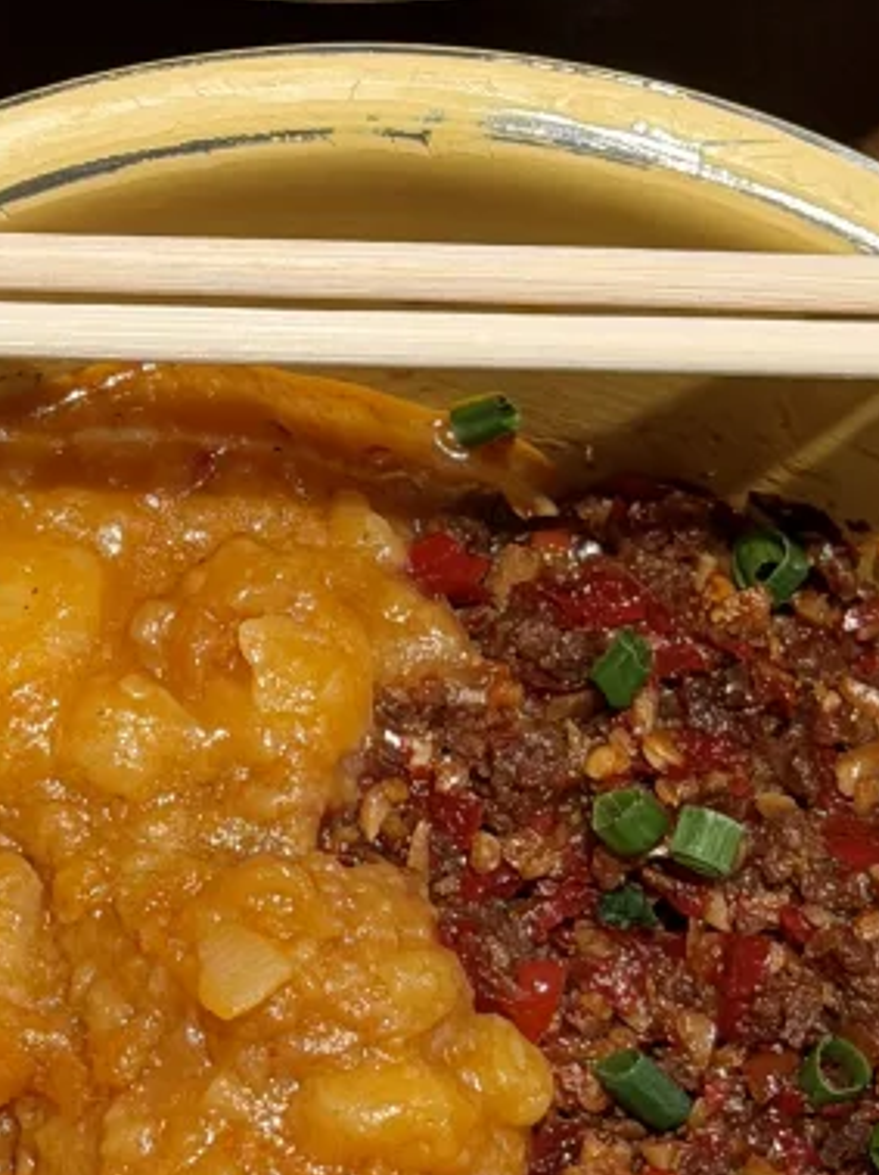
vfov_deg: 10.8
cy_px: 246
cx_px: -78
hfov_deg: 8.1
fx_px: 6203
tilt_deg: -73.1
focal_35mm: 183
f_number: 1.78
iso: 80
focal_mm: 6.76
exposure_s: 1/100
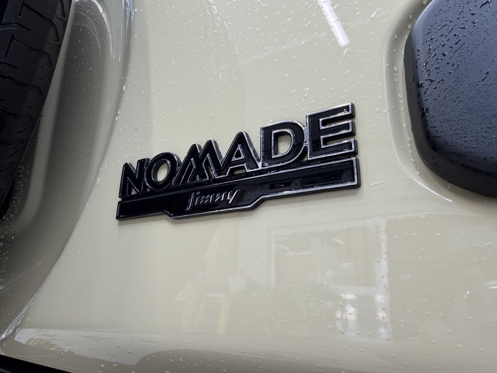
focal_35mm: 24
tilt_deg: +15.9
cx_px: 248
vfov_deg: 56.8
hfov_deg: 71.6
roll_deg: -0.8
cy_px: 186
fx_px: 345
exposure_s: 1/120
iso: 125
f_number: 2.2
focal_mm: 2.22
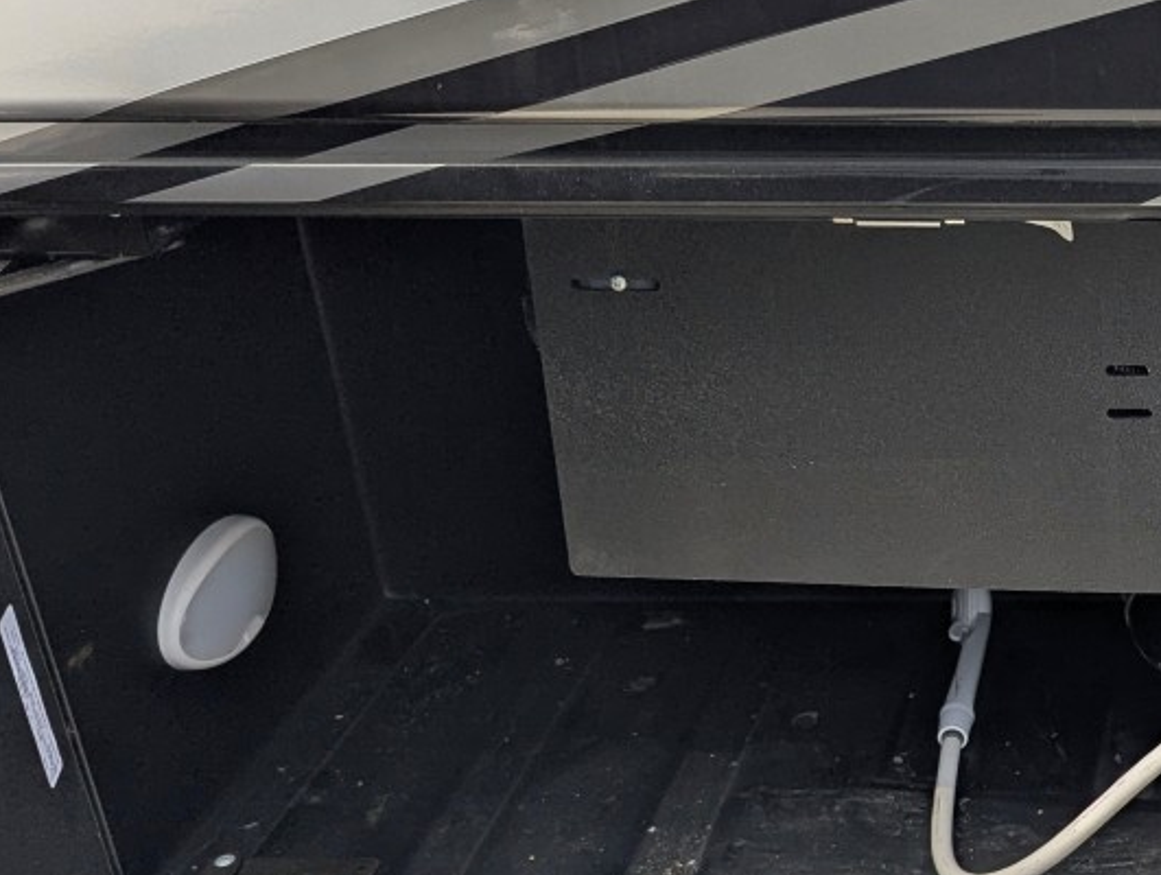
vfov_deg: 23.3
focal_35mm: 63
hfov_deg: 28.2
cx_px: 1239
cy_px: 569
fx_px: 2116
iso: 42
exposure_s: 1/529
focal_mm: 6.81
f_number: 1.85
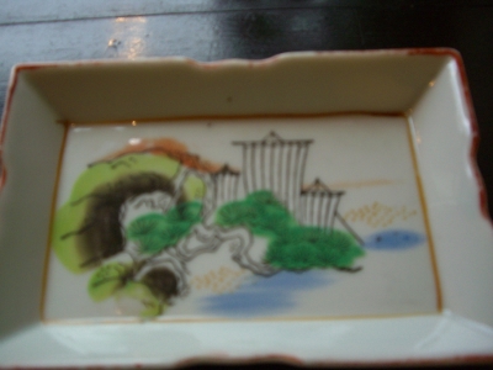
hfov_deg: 49.0
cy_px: 185
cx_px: 246
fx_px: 541
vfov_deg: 37.7
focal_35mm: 38
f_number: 2.8
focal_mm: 7.9
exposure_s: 1/80
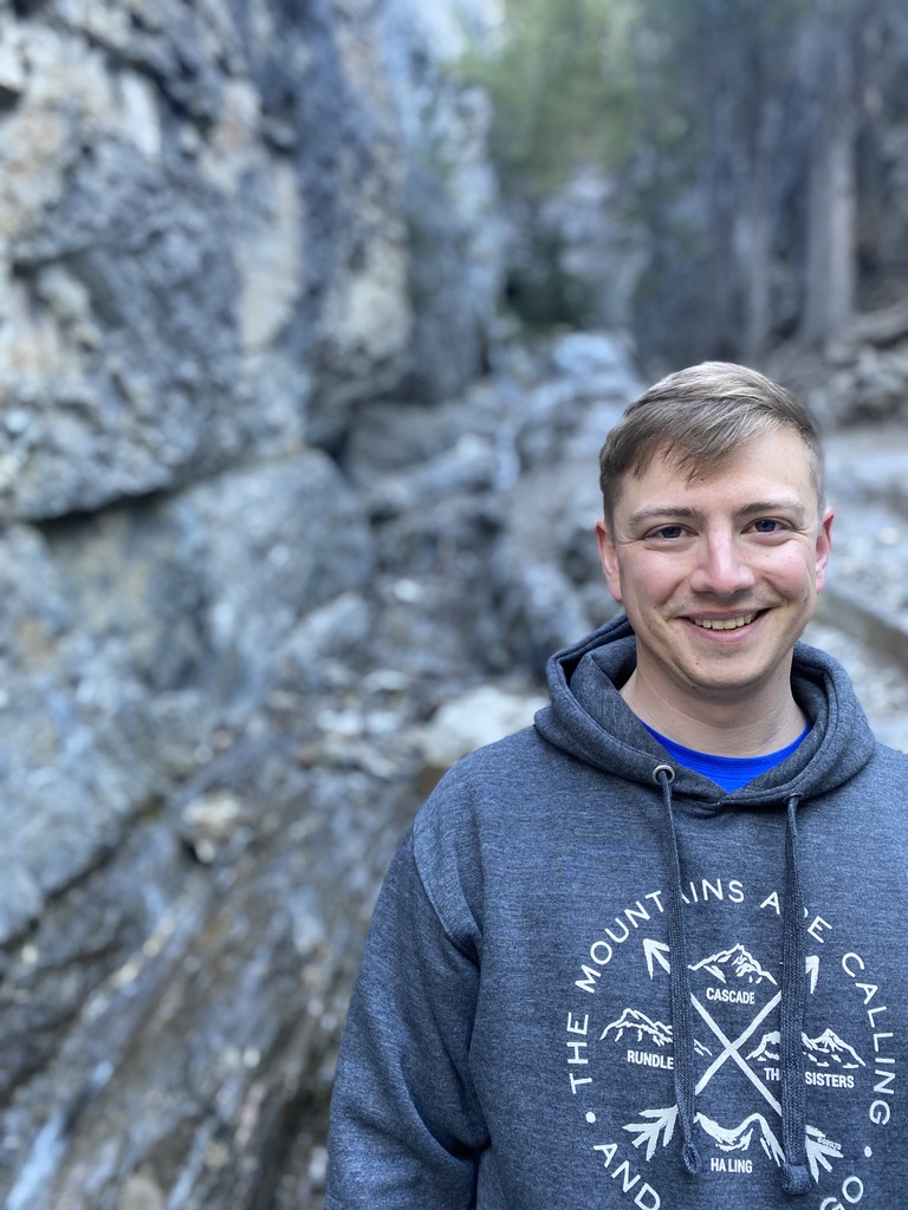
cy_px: 605
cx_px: 454
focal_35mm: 26
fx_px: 909
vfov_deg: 67.3
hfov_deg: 53.1
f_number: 1.8
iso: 125
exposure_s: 1/60
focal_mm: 4.25
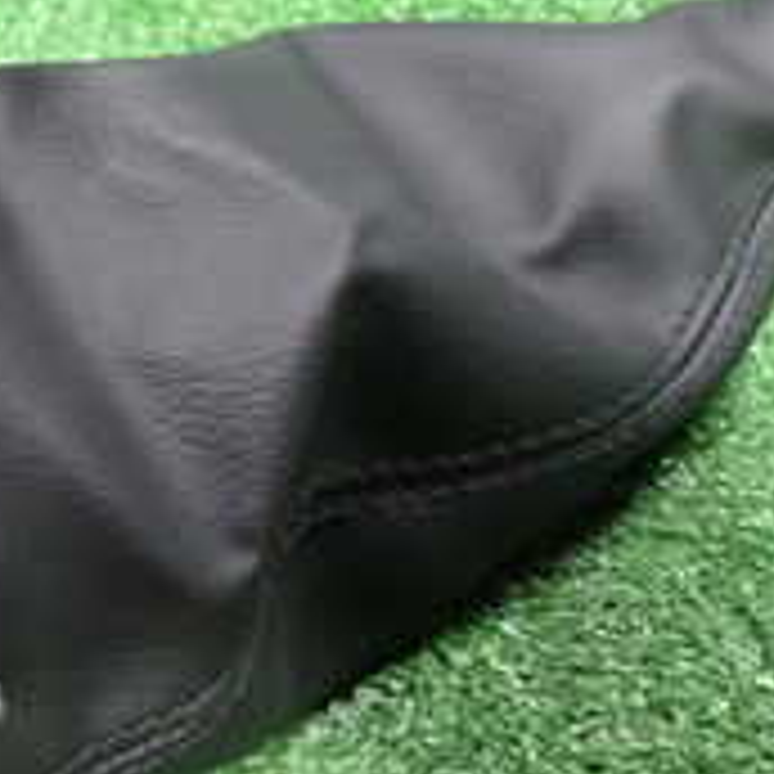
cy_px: 351
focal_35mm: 77
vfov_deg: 22.5
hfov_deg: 22.4
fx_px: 1948
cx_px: 270
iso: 800
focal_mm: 4.5
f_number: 2
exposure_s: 1/30
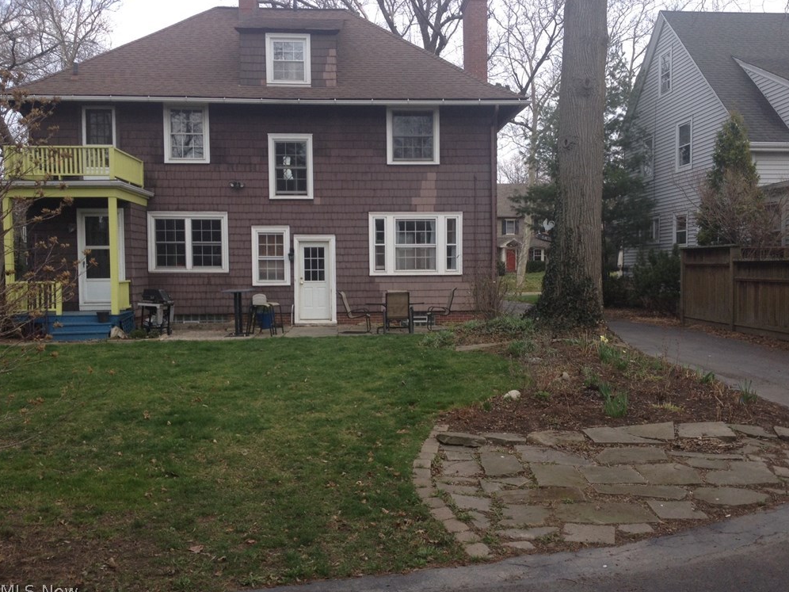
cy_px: 300
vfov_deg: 39.7
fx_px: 821
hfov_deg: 51.4
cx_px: 402
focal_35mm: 36
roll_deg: -0.2
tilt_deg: -4.1
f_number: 2.4
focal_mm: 4.28
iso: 50
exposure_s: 1/673
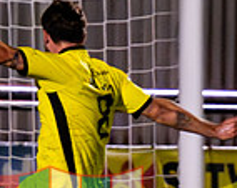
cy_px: 162
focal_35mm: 1308
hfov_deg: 1.5
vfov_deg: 1.2
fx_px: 9156
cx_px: -126
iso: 6400
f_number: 2.8
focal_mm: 140
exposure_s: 1/1250
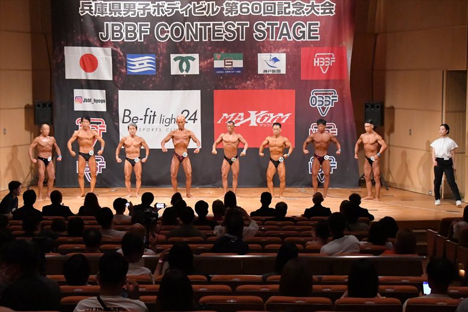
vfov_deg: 16.6
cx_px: 234
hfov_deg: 24.8
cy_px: 156
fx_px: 1065
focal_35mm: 82
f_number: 5.6
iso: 11400
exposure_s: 1/400
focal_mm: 55
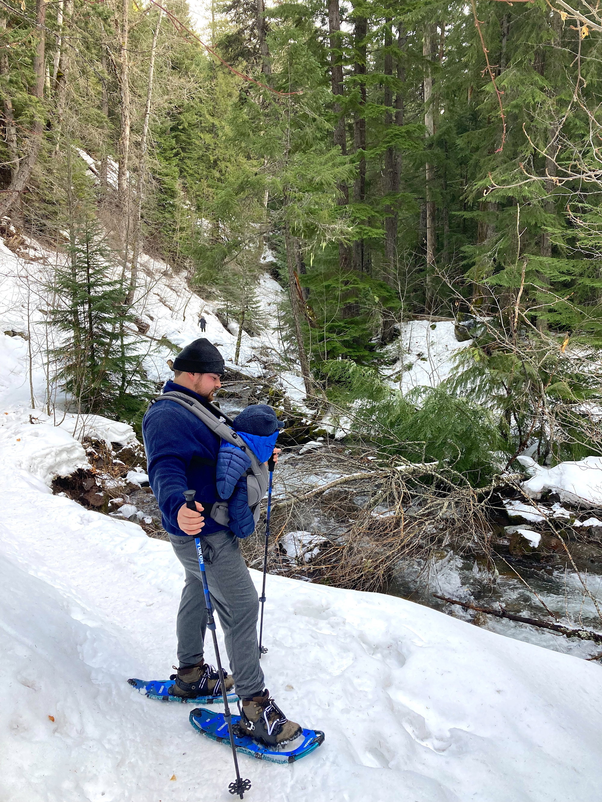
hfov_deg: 49.7
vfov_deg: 63.4
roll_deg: -0.3
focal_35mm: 28
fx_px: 649
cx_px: 301
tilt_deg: -9.4
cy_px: 401
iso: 64
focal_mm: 3.99
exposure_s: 1/121
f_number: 1.8
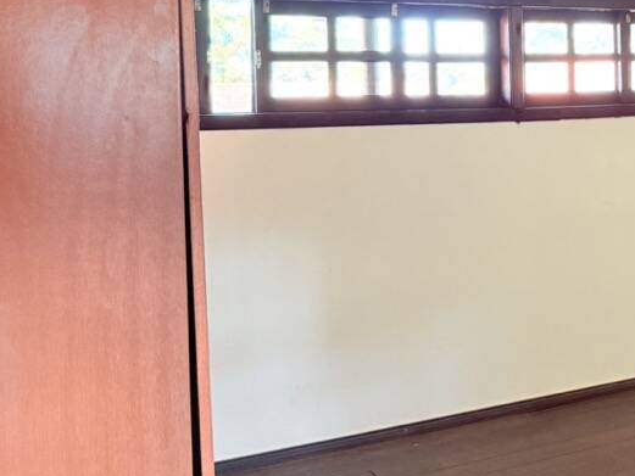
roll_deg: +0.3
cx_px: 731
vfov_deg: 24.5
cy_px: 110
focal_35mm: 59
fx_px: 1083
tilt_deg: -1.2
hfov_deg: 29.0
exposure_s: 1/60
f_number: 1.78
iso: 250
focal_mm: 6.76
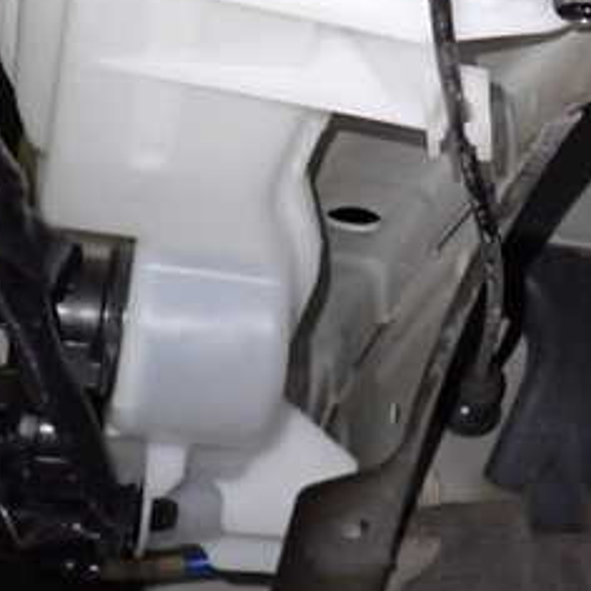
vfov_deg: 27.0
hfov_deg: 26.8
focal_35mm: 63
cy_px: 165
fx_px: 1217
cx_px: 471
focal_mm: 5.05
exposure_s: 1/30
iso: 500
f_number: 2.2
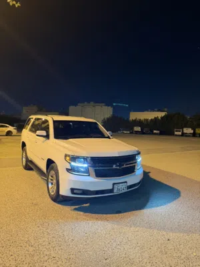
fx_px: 185
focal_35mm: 24
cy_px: 134
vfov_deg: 71.6
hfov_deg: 56.8
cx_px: 100
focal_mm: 6.76
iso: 640
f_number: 1.78
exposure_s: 1/50
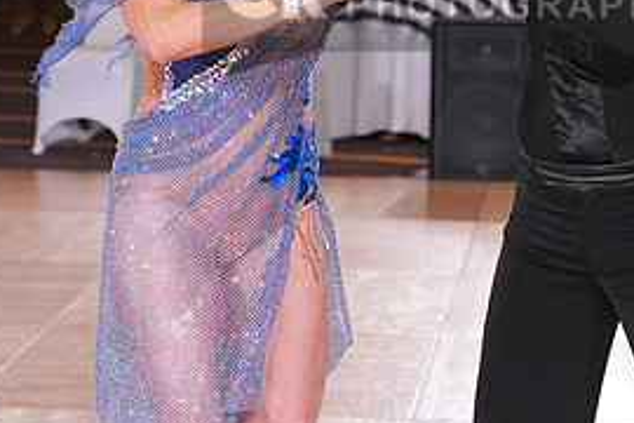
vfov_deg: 8.7
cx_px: 458
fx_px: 2765
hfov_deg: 13.0
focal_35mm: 157
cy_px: -11
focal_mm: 73
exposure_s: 1/500
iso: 2500
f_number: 4
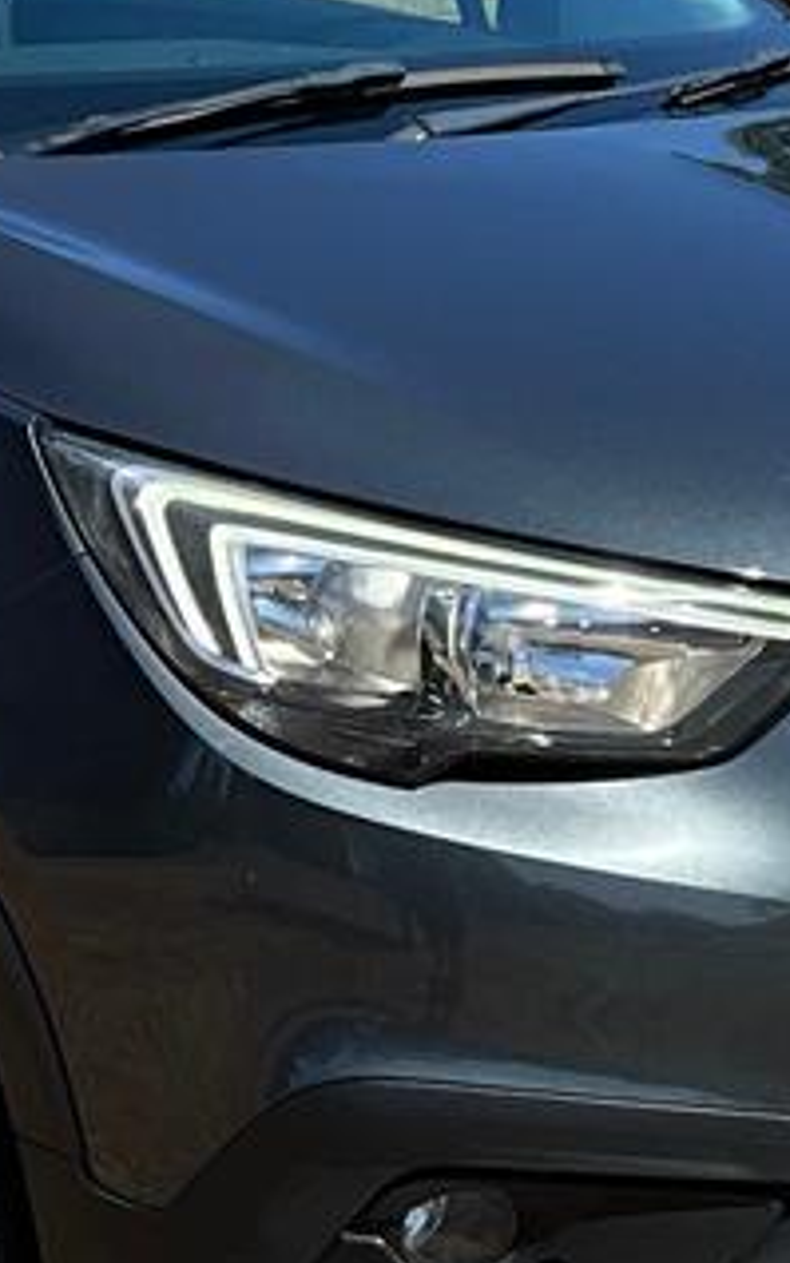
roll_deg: +2.0
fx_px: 3992
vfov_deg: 18.0
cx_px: -218
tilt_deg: -14.0
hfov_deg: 11.0
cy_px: 711
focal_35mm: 116
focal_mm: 3
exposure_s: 1/1451
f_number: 1.8
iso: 25
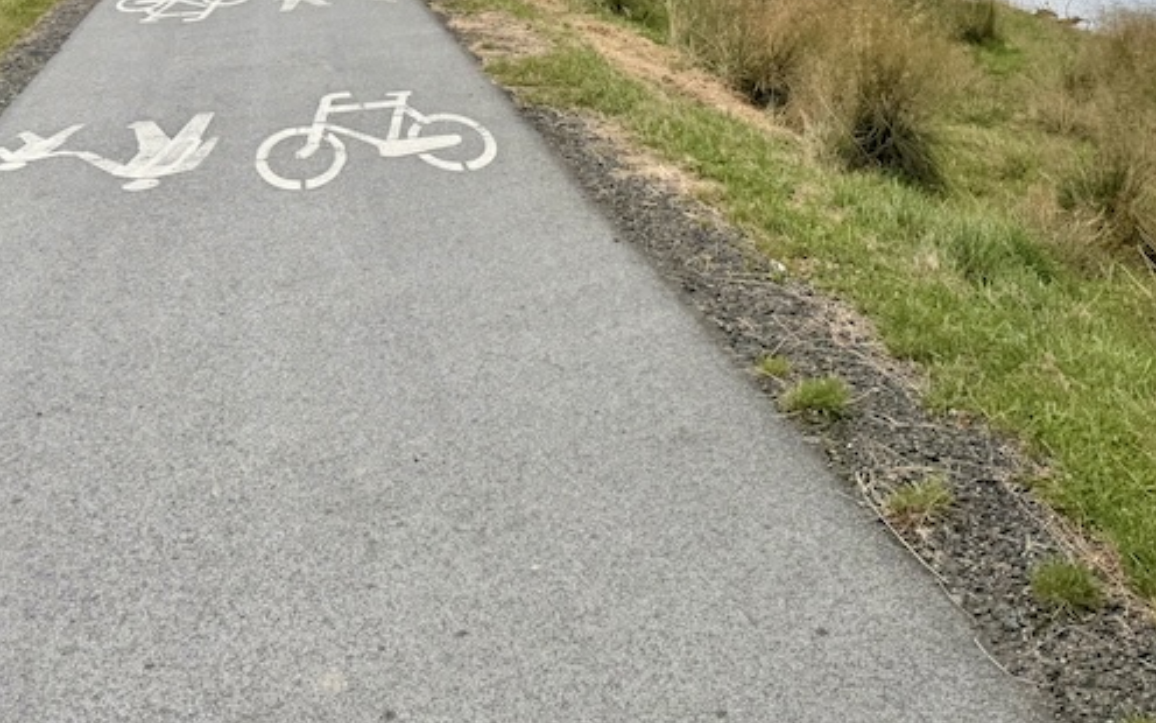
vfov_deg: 29.7
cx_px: 727
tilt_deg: -9.8
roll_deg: +2.2
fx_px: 1292
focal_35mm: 41
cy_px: 47
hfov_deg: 47.7
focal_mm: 6.76
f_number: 1.78
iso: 80
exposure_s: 1/3413
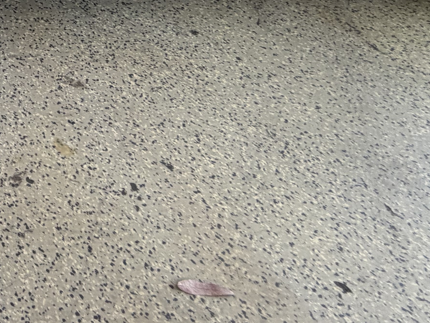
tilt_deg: -32.2
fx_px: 559
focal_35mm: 45
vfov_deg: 25.9
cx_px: -227
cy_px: -130
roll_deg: +2.1
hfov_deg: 27.5
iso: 80
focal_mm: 2.22
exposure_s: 1/120
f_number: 2.2
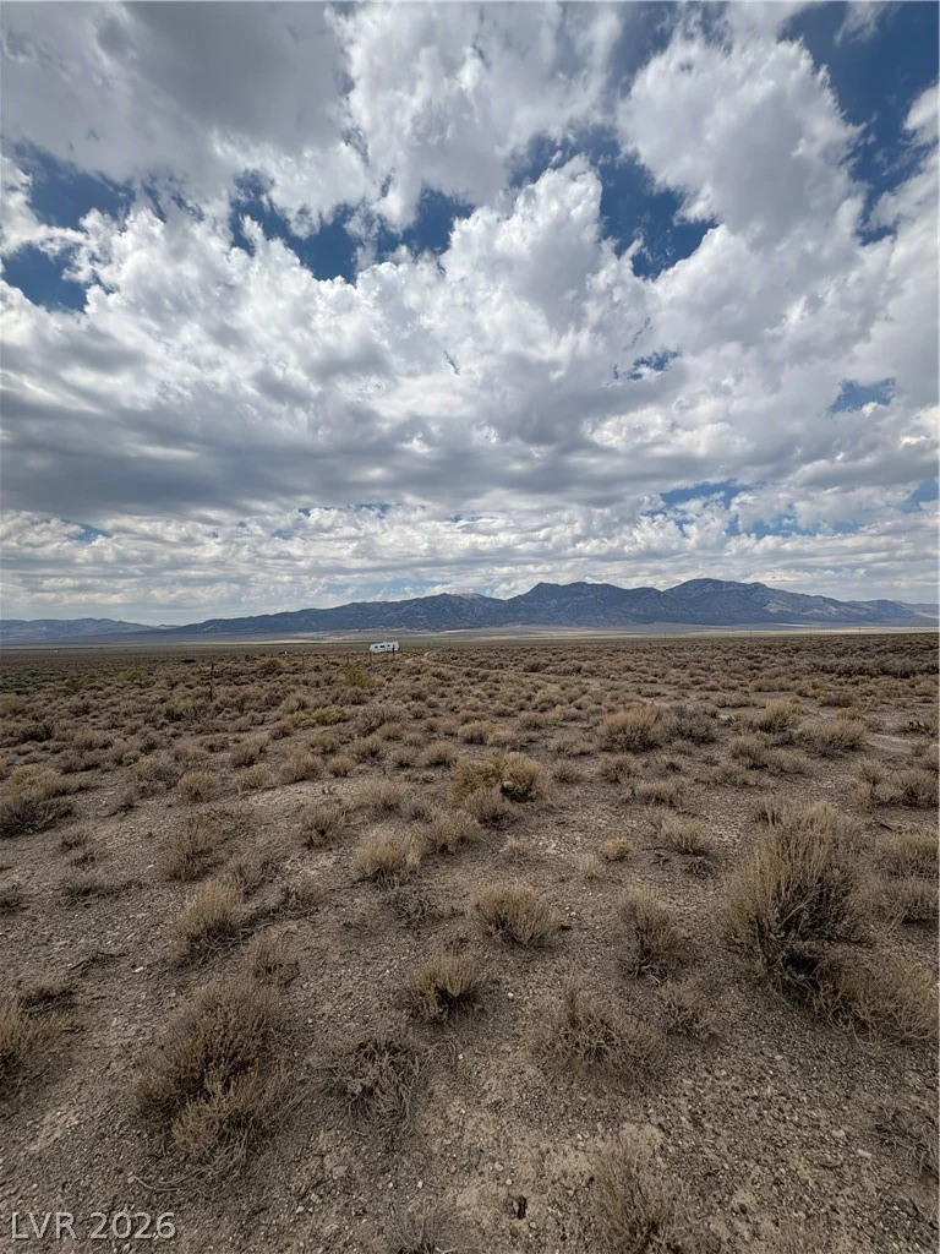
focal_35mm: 14
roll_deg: +0.5
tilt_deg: +1.6
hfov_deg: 85.7
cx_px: 470
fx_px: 507
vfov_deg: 102.1
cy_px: 627
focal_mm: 2.22
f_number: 2.2
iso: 50
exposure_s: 1/3717
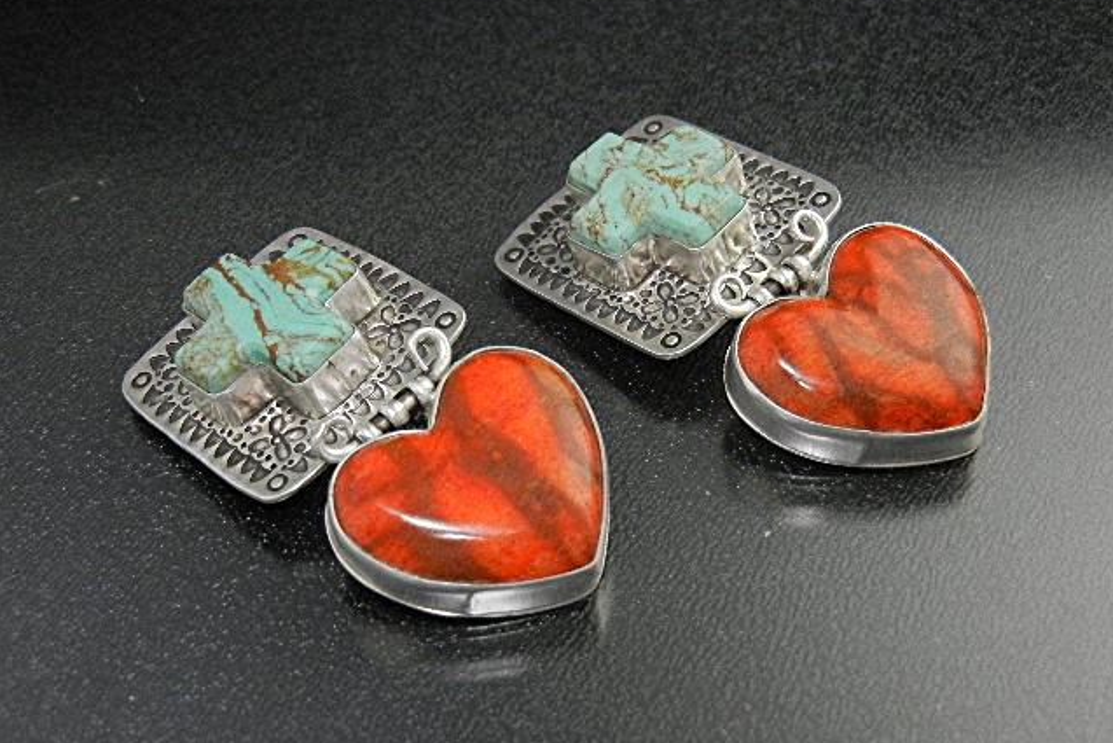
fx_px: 1453
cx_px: 557
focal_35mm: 47
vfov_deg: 28.7
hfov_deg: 41.9
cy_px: 393
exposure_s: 1/30
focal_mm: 8.1
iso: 800
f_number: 7.6
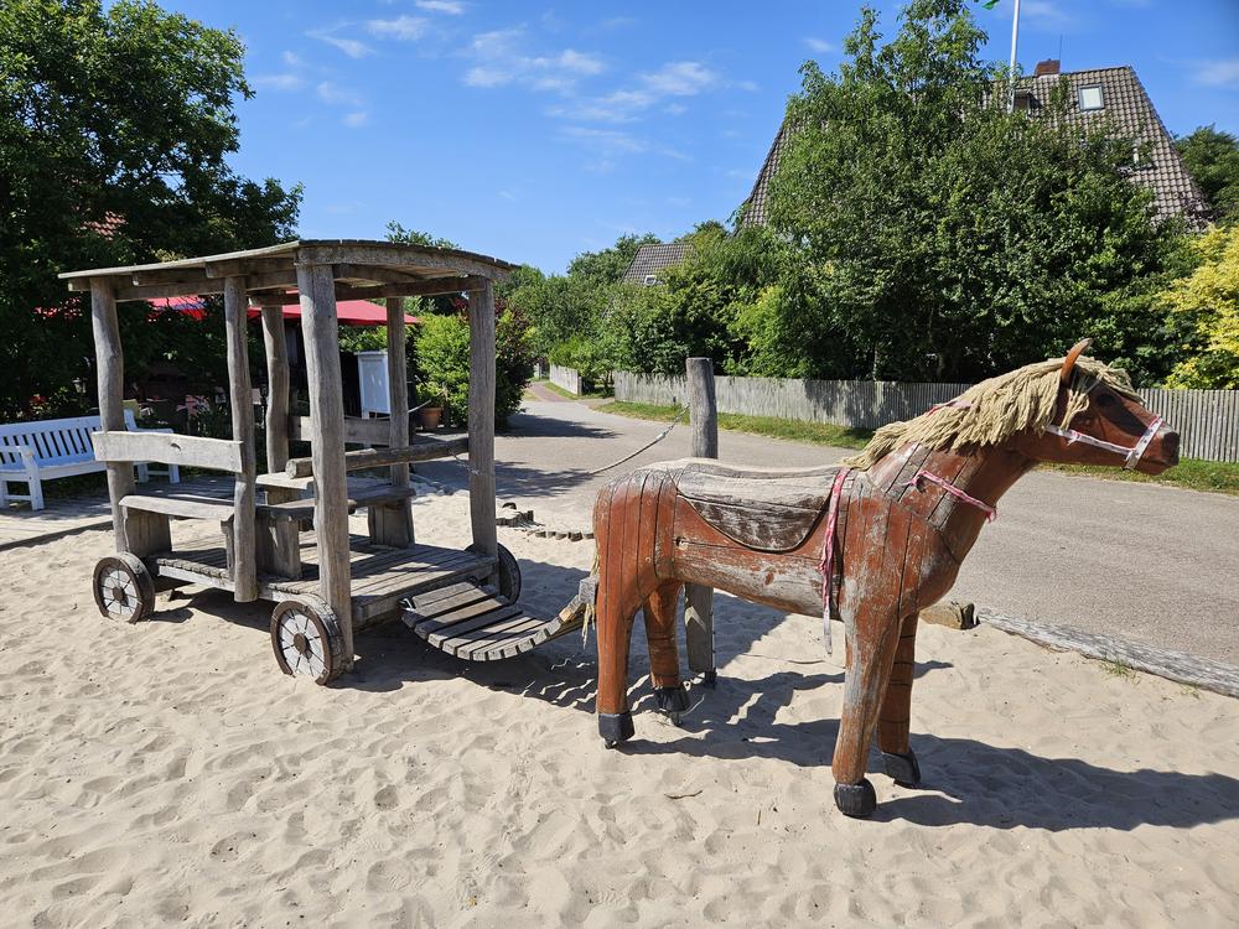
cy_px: 464
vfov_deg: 58.9
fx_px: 823
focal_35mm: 23
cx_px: 620
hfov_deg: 73.9
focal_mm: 5.4
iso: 25
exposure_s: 1/1824
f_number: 1.8
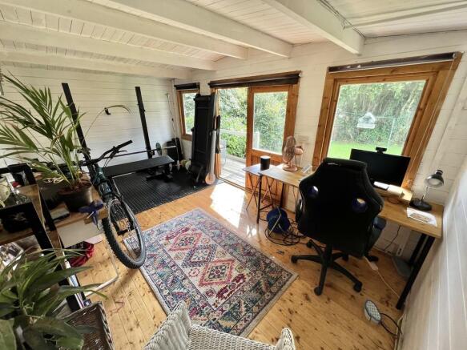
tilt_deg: -20.9
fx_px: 175
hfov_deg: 106.2
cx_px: 234
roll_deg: +0.8
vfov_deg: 89.9
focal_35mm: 13
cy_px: 175
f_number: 1.8
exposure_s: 1/99
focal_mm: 1.57
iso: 32
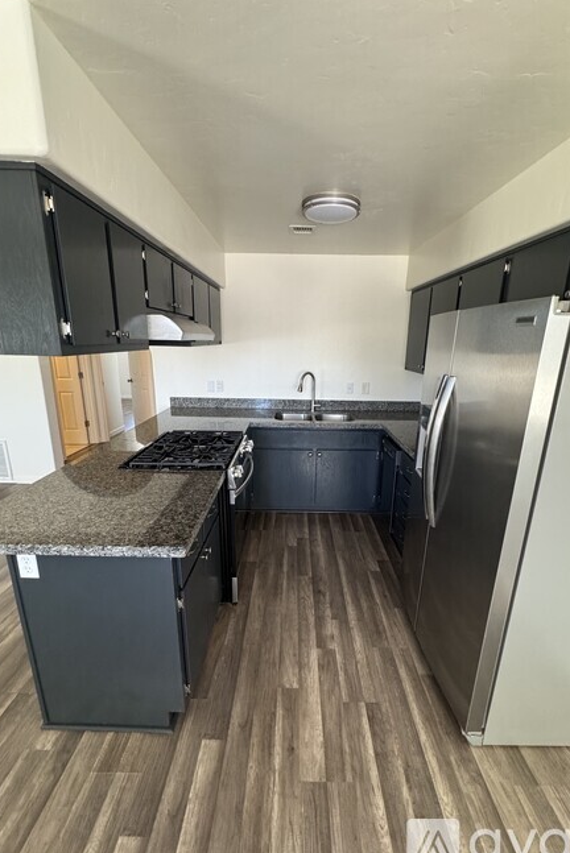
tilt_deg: -17.5
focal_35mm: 15
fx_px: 356
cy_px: 432
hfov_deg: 77.4
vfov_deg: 100.4
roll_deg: -0.2
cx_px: 290
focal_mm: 2.22
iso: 320
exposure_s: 1/99
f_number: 2.2
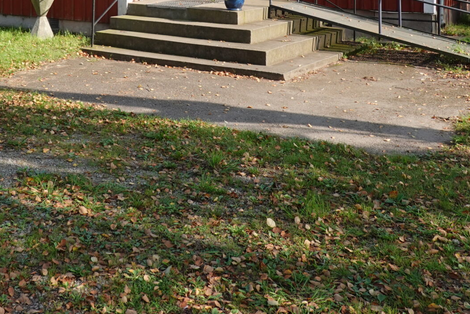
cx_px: 115
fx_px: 757
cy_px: -54
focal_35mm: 58
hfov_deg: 33.8
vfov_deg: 21.8
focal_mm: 9
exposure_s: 1/200
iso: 125
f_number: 5.6
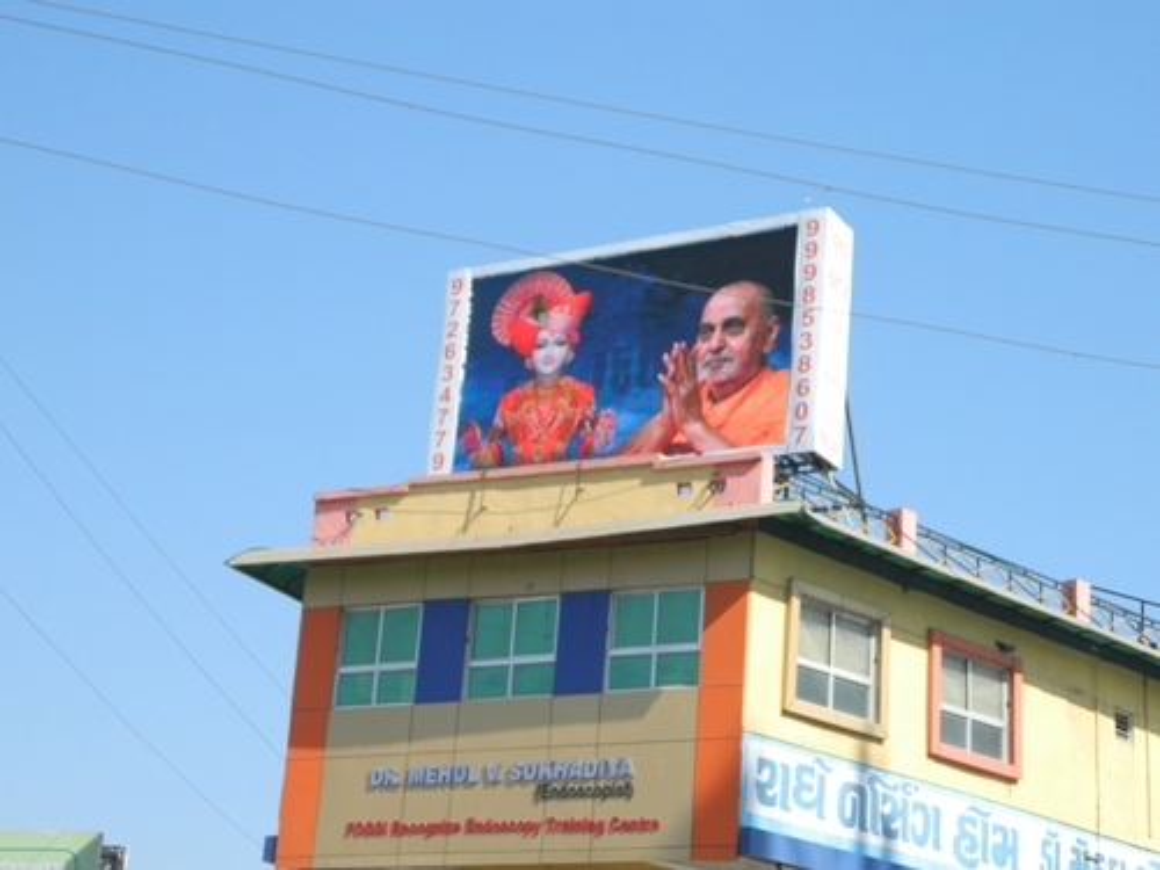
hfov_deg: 27.8
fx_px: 2346
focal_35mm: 70
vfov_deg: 21.0
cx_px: 580
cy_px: 435
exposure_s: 1/800
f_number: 4
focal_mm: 12.6
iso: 110
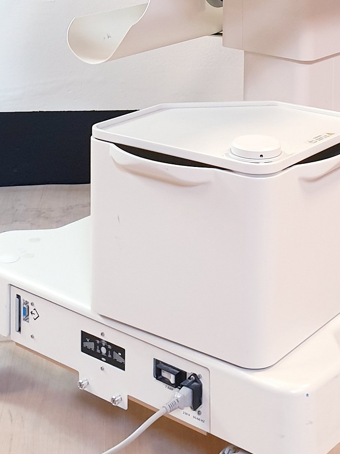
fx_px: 956
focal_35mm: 73
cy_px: -63
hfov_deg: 20.1
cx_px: 212
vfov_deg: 24.6
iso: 160
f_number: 2.4
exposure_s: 1/50
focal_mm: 4.3
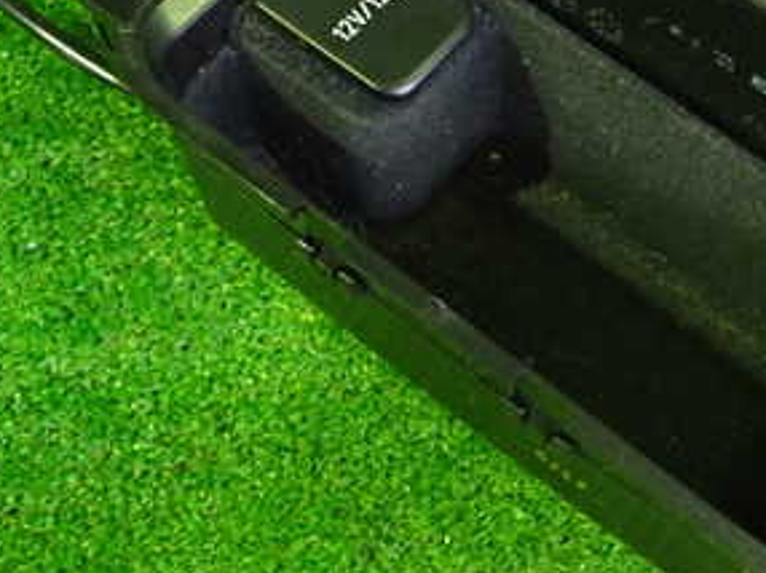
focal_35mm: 63
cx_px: 592
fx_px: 1393
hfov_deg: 30.1
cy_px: 161
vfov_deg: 23.1
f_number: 2.3
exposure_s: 1/20
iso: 800
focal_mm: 5.4
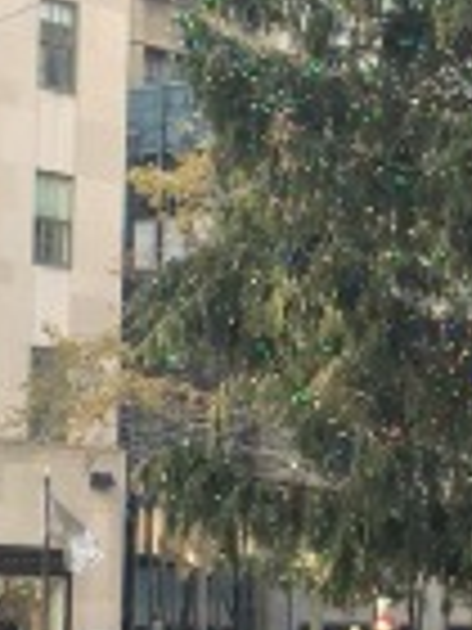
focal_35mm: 177
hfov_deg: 8.2
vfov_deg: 11.1
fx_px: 3218
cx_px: 679
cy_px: 529
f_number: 2.2
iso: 40
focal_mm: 4.15
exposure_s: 1/120
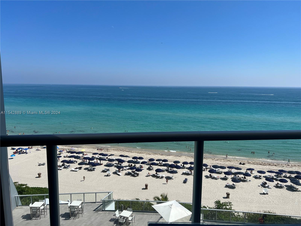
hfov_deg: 67.3
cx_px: 150
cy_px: 113
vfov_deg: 53.1
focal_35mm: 26
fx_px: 226
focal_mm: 5.7
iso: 50
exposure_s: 1/7463
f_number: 1.5
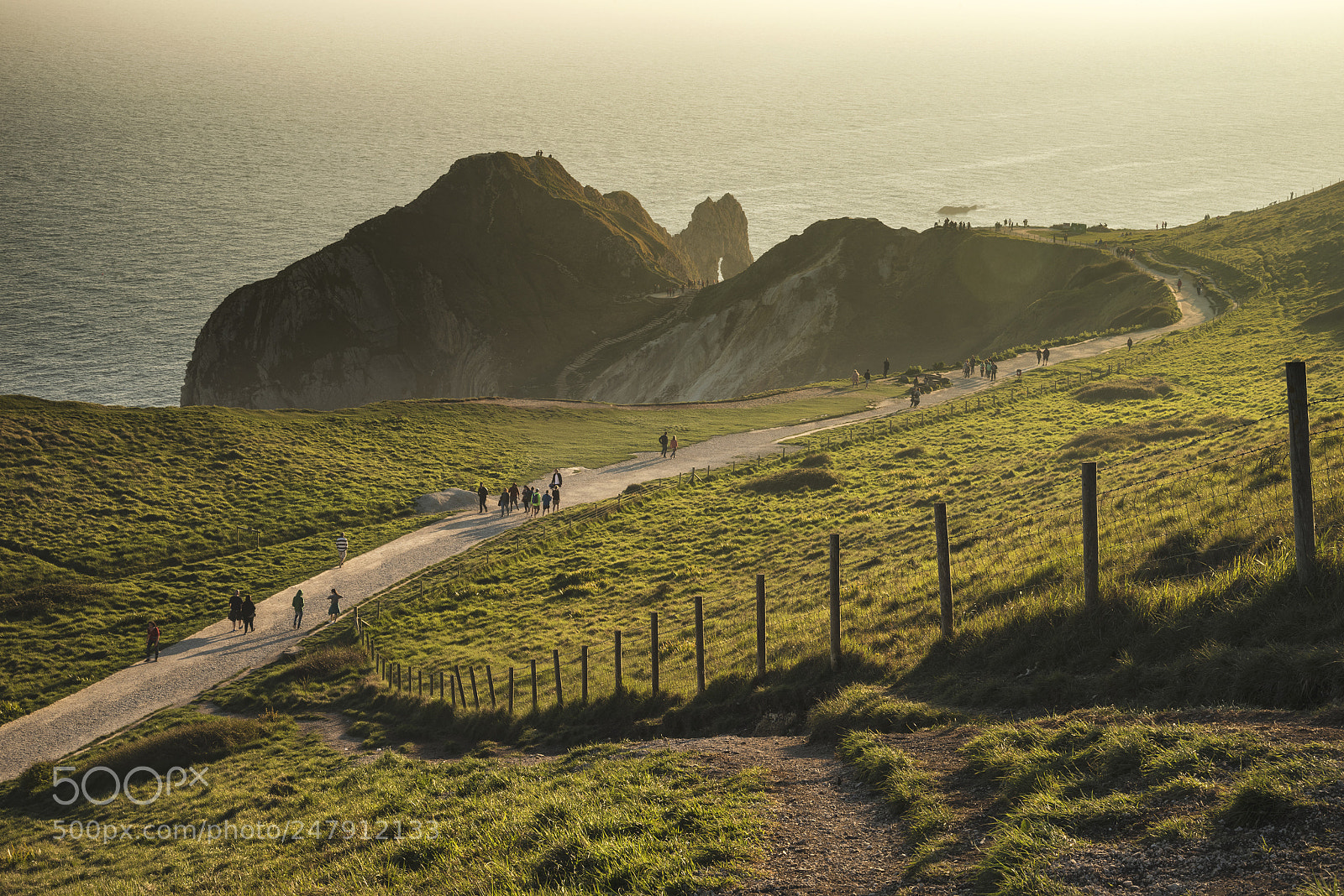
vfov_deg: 24.2
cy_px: 448
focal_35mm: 56
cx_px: 672
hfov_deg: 35.6
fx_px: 2091
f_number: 16
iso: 100
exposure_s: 1/160
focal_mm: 56
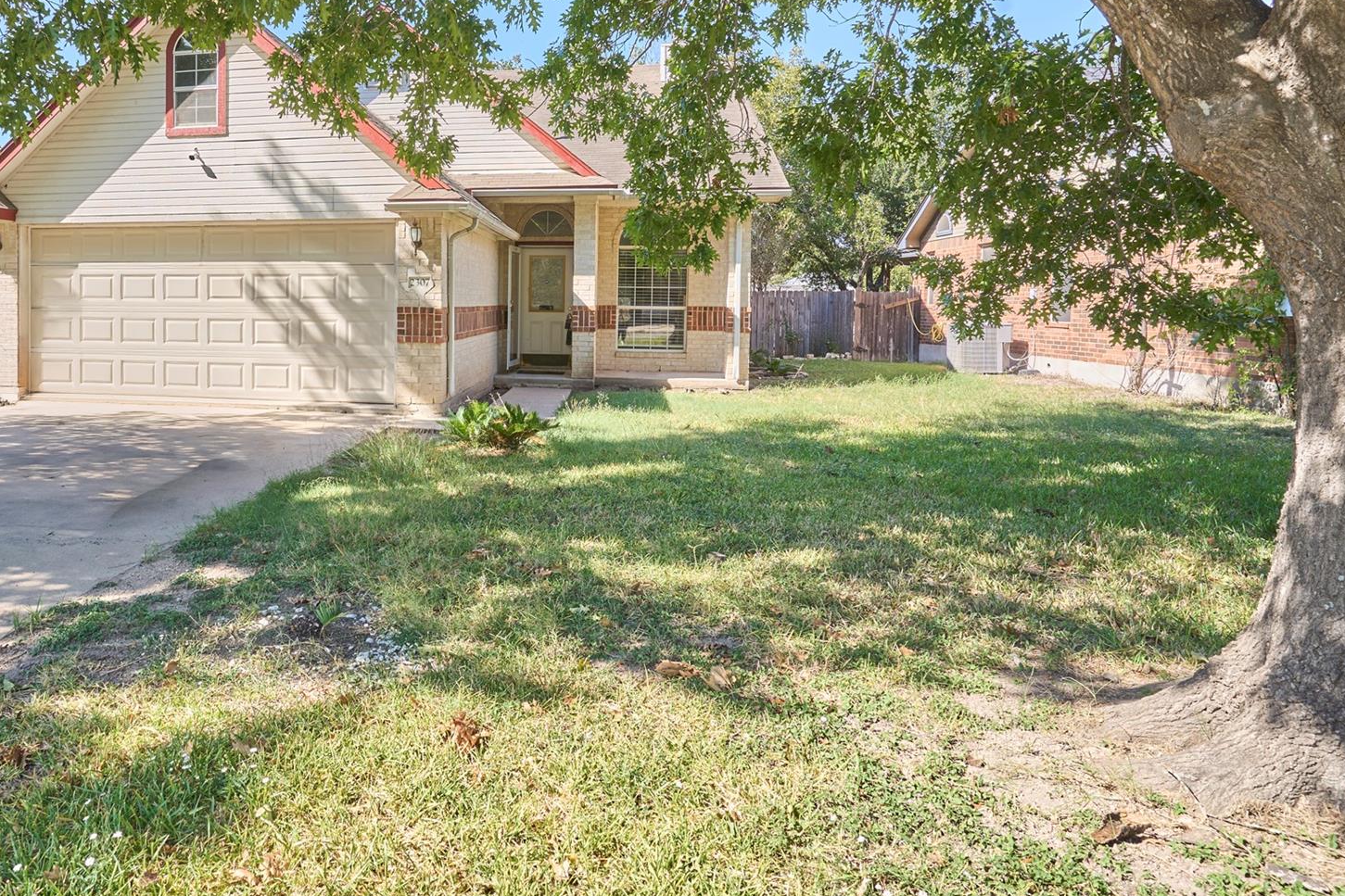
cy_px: 353
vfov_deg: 52.7
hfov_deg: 70.9
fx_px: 897
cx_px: 414
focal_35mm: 24
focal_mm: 17
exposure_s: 1/160
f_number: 8
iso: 250
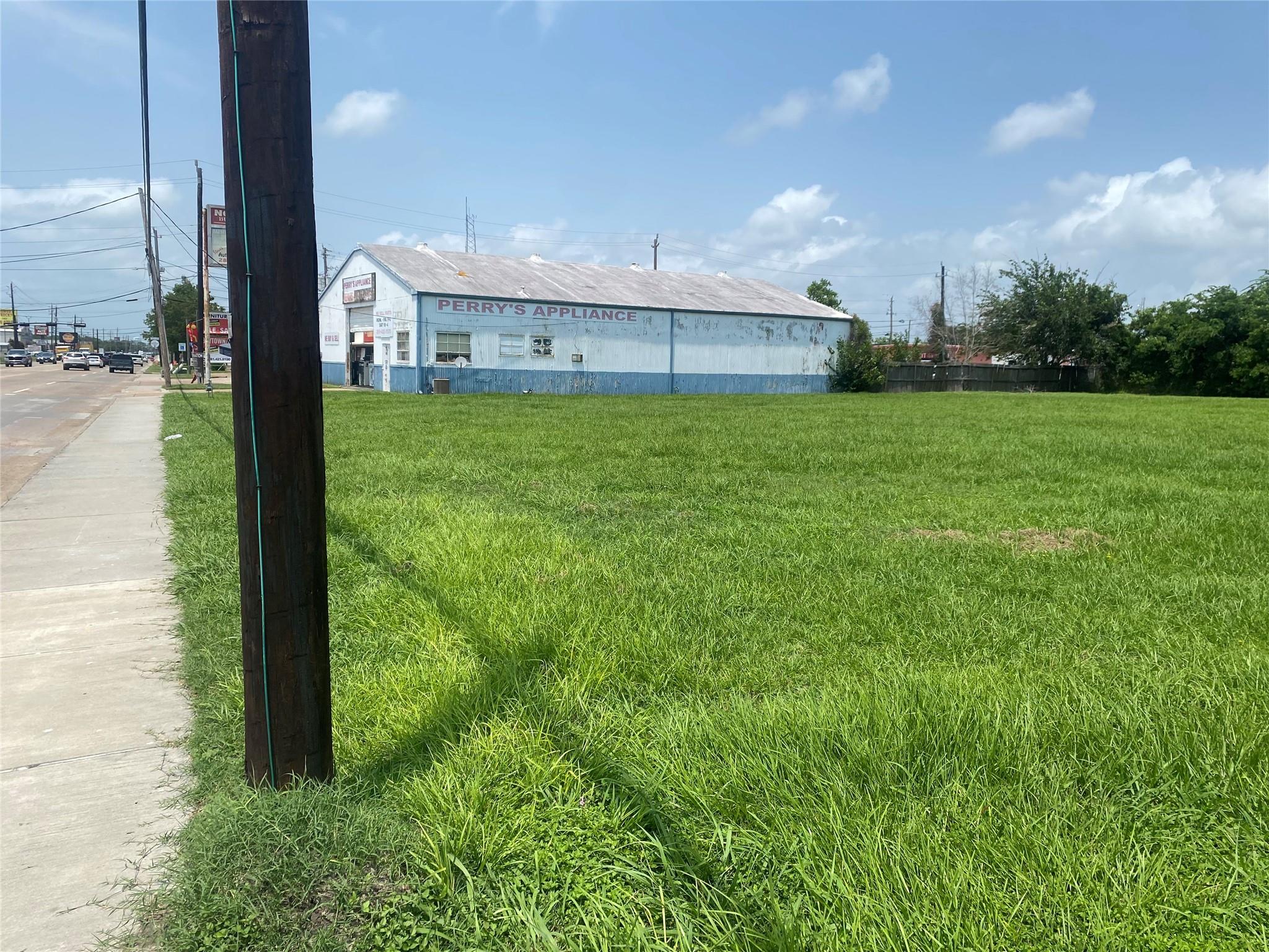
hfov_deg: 67.3
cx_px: 634
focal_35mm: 26
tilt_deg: -7.2
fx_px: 953
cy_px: 476
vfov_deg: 53.1
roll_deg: +1.2
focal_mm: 4.25
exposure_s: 1/3497
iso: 32
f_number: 1.8
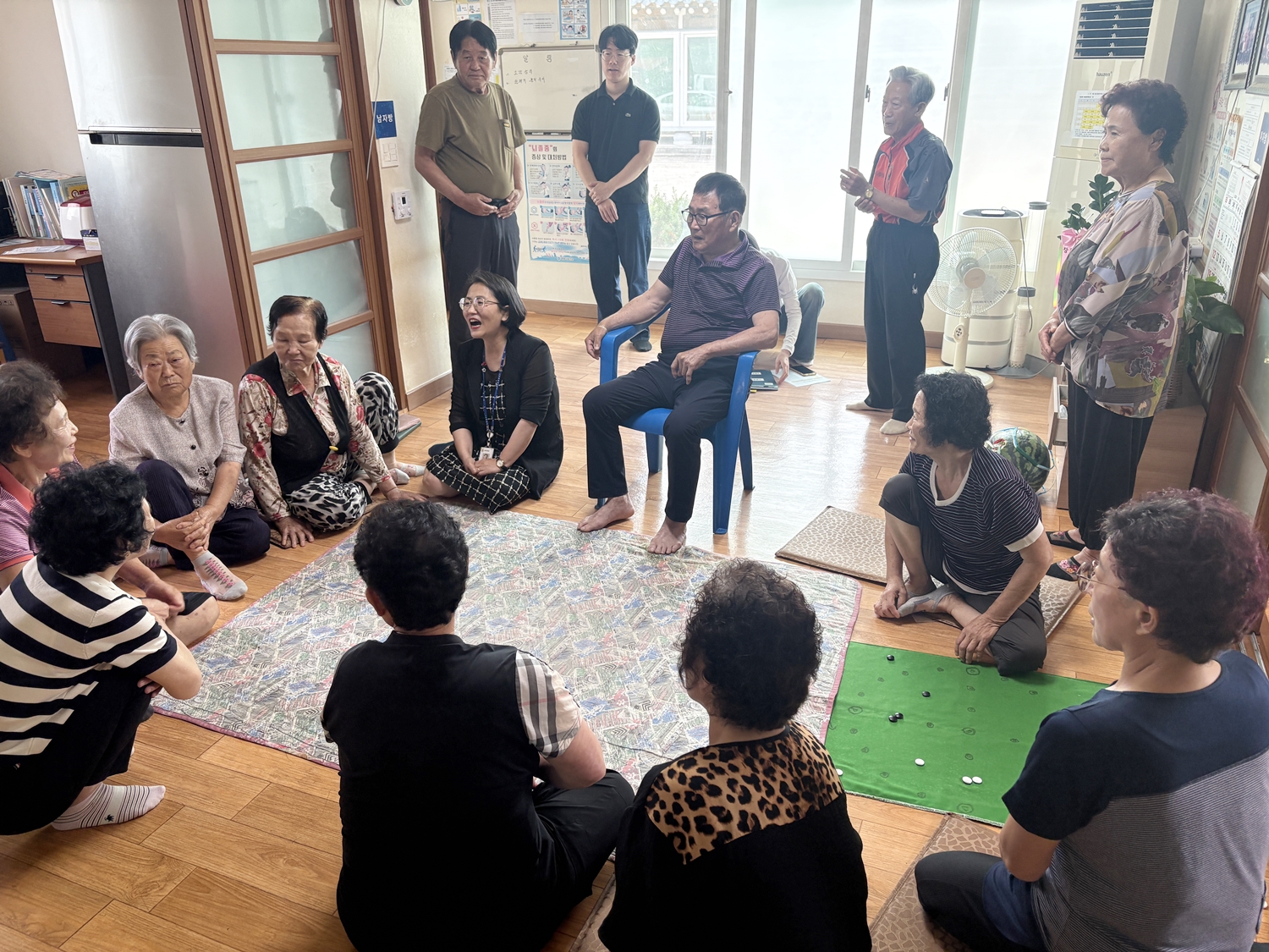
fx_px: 953
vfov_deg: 53.1
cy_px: 476
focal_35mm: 26
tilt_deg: -23.1
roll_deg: +2.0
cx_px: 634
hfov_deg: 67.3
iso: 125
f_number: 1.6
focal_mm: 5.96
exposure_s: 1/121
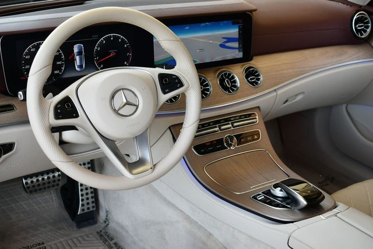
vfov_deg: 27.0
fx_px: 519
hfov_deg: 39.6
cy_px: 124
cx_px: 186
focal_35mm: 50
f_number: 4
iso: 400
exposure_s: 1/250
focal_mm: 25
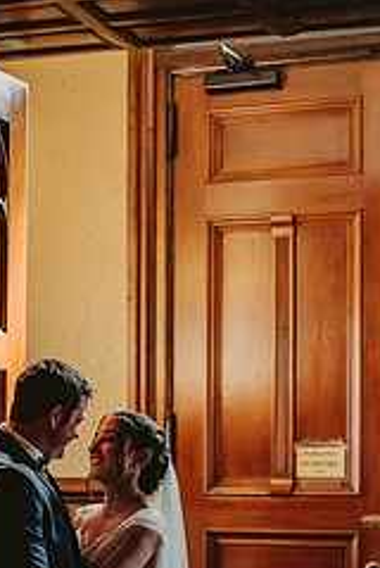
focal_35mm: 94
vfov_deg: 21.1
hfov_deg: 14.5
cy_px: 532
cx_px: 95
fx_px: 1484
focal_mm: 50
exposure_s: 1/250
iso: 800
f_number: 2
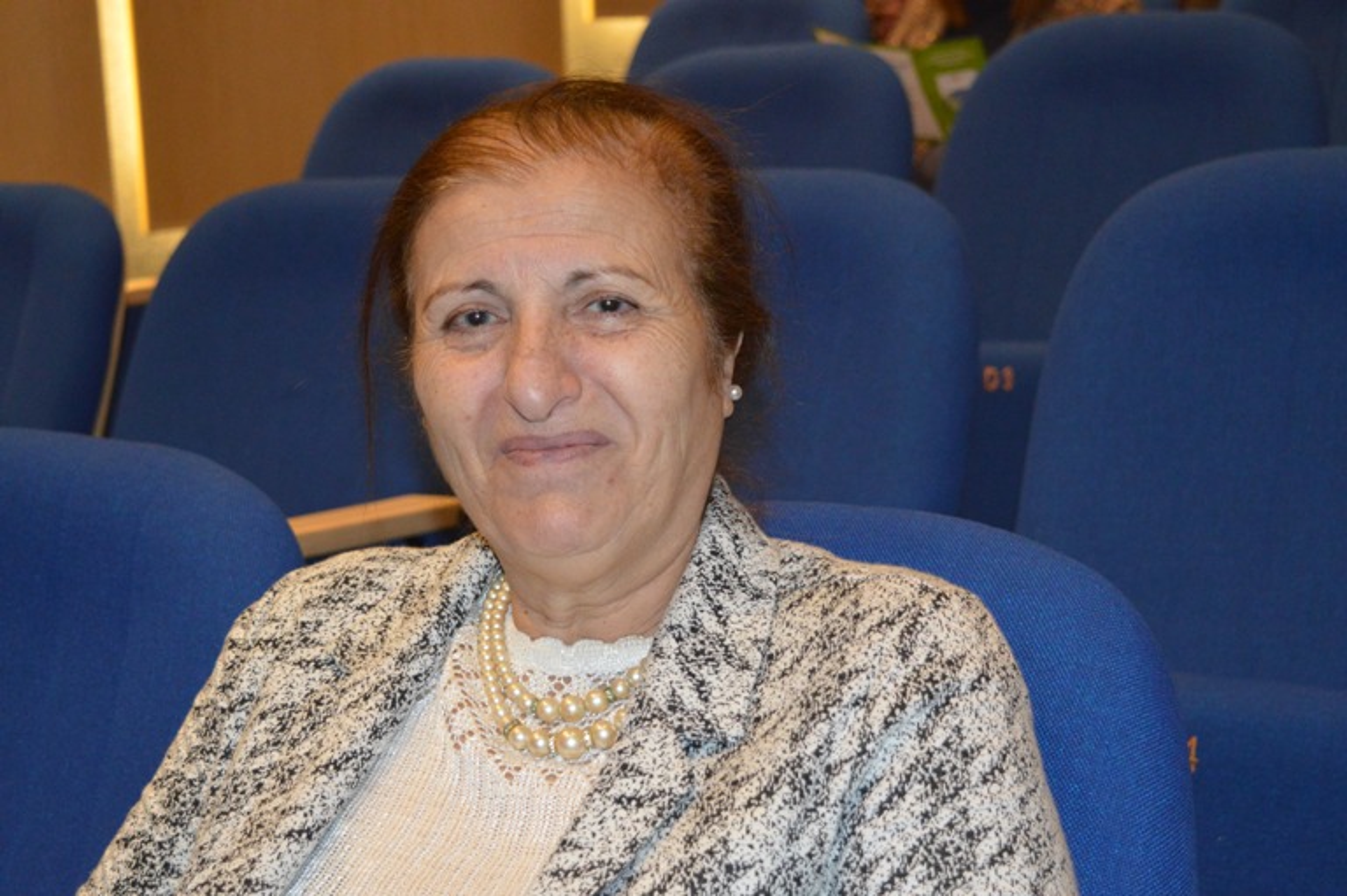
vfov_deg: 21.5
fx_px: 2356
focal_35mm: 63
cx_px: 674
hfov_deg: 31.9
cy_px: 448
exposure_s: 1/60
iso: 2500
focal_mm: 42
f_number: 5
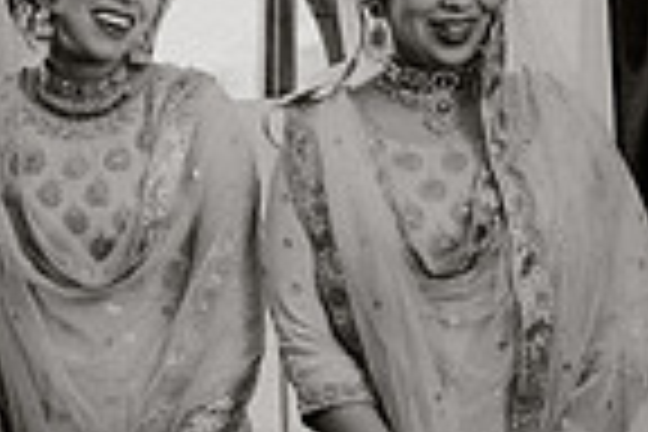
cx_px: -351
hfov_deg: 12.4
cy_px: 229
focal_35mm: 157
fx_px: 2826
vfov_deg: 8.7
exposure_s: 1/100
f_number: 3.5
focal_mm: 35
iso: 2000
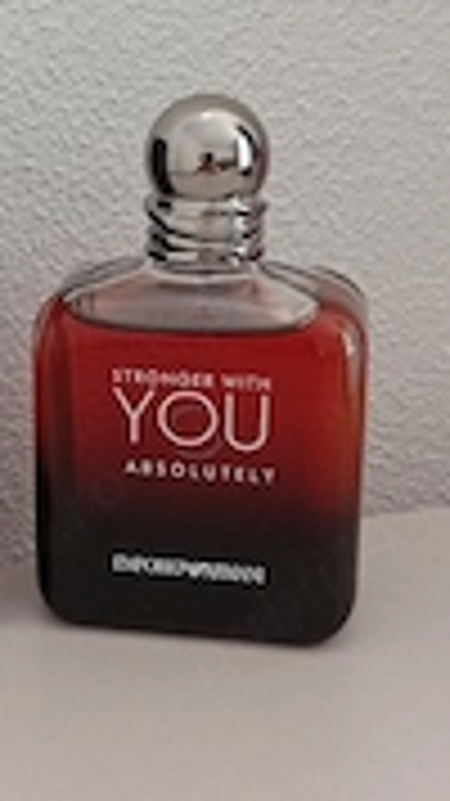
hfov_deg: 18.0
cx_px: 72
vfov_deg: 31.7
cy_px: 274
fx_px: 1401
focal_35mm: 66
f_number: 1.8
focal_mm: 3.84
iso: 97
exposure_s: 1/50.3
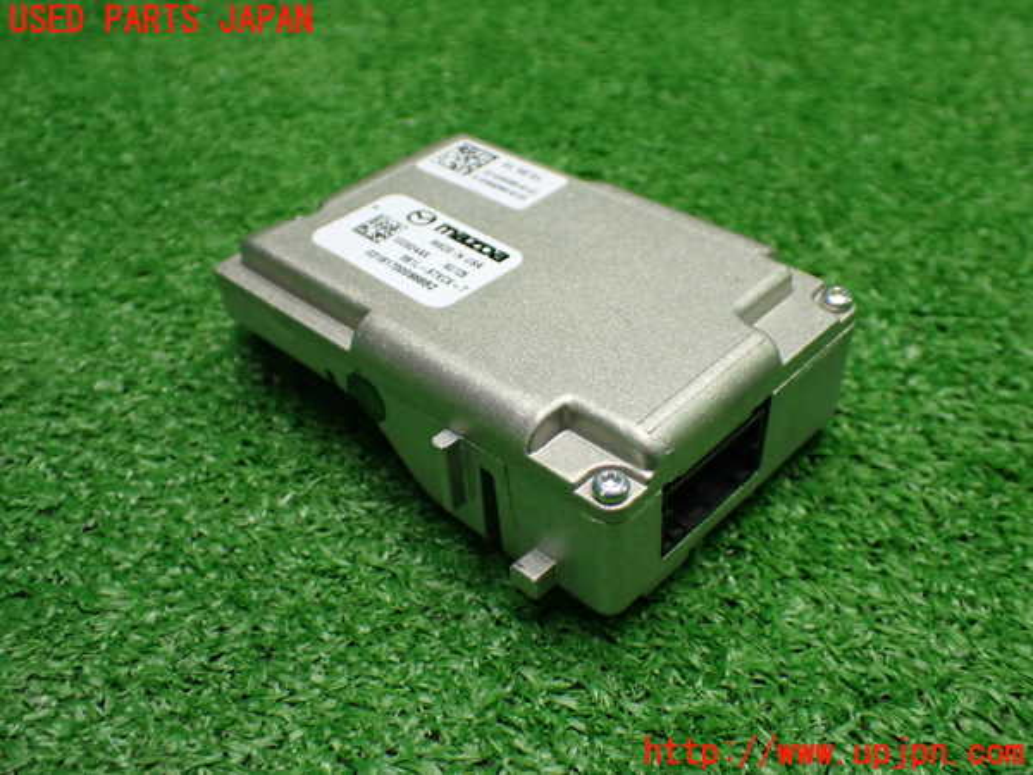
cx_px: 516
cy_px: 388
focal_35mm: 36
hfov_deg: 51.4
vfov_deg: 39.7
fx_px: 1074
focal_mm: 6.37
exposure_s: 1/160
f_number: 2.5
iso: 640
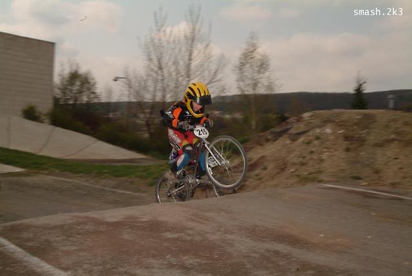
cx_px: 206
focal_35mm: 36
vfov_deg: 36.9
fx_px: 412
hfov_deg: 53.1
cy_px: 138
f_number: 11
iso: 100
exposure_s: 1/125
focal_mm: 24
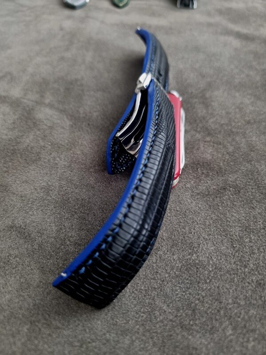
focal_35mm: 26
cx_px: 133
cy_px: 178
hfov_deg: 53.1
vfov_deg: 67.3
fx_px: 266
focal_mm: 5.4
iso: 640
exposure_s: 1/25
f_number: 1.8
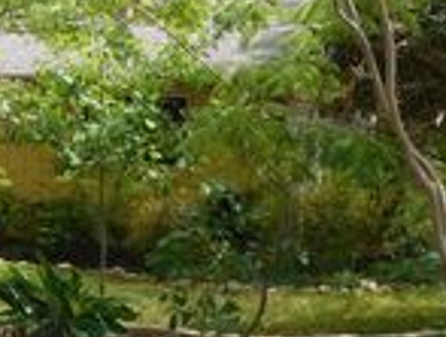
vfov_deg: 19.0
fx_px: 1007
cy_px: 190
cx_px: 58
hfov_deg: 24.4
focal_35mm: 78
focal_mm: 4
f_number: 3
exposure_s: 1/640
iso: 125
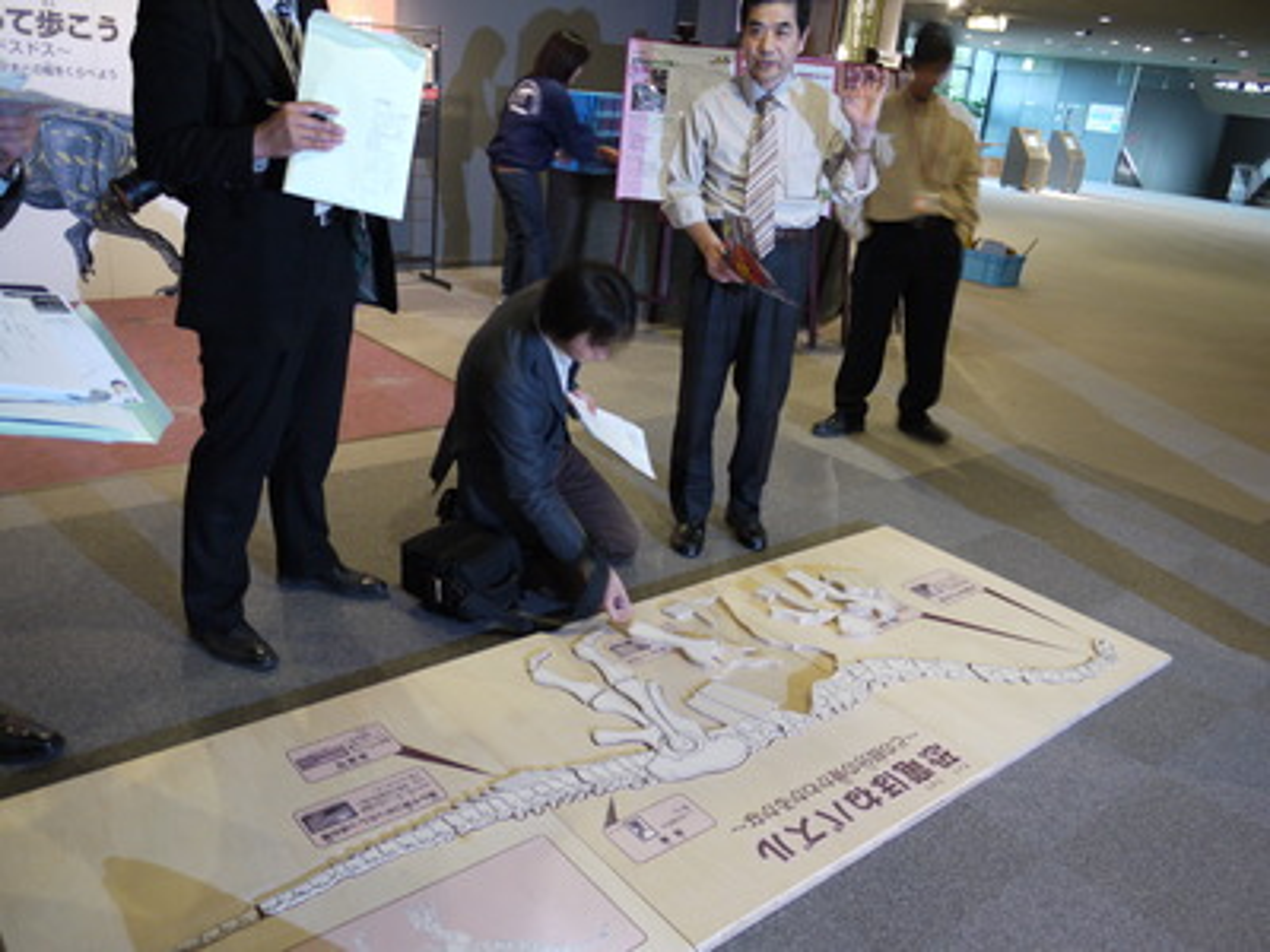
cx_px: 635
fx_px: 1027
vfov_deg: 49.7
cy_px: 476
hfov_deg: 63.4
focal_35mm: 28
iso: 400
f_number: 3.5
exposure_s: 1/8
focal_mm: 14
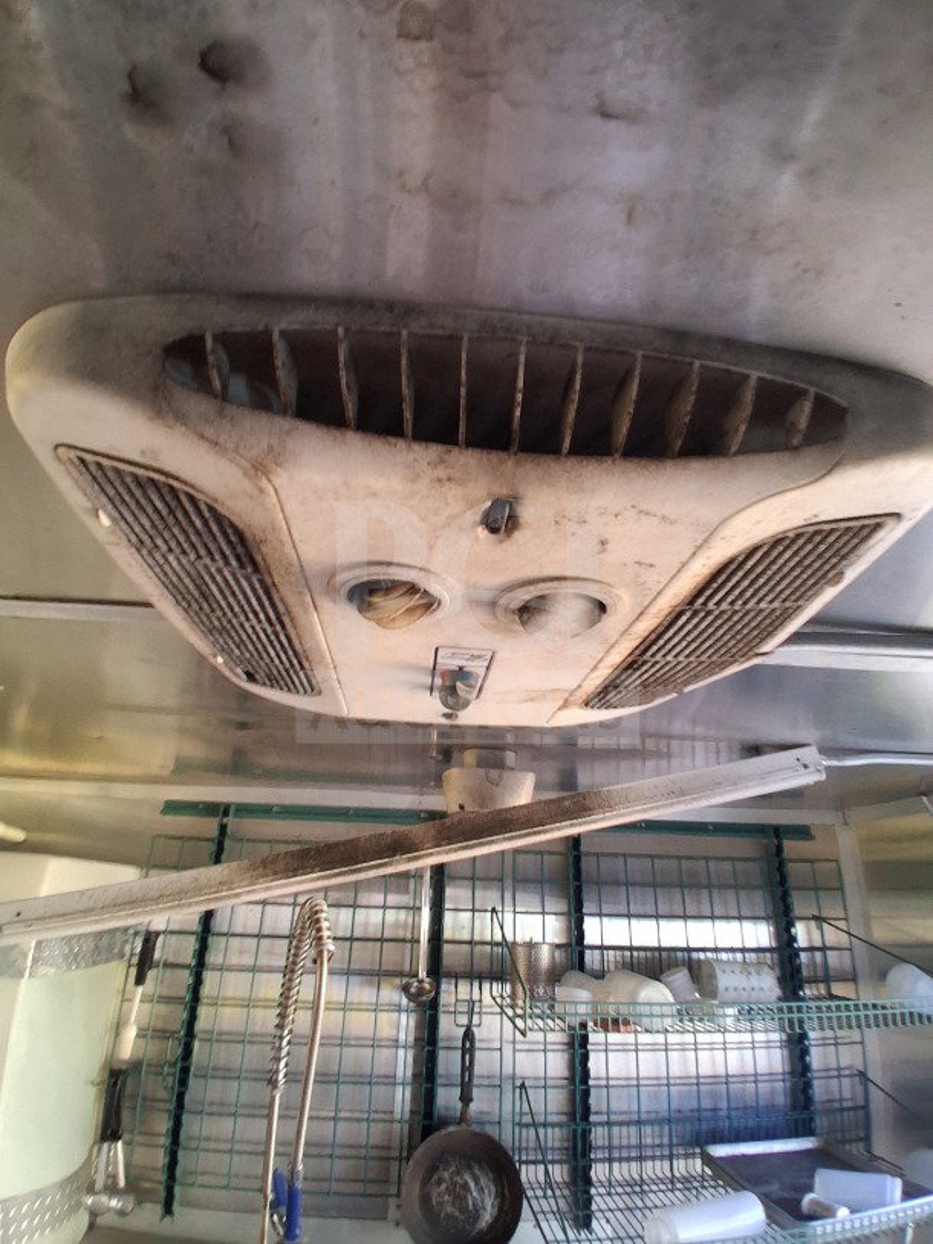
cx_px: 466
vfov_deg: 91.0
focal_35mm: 17
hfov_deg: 74.7
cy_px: 622
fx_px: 611
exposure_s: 1/40
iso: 125
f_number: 2.2
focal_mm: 1.4
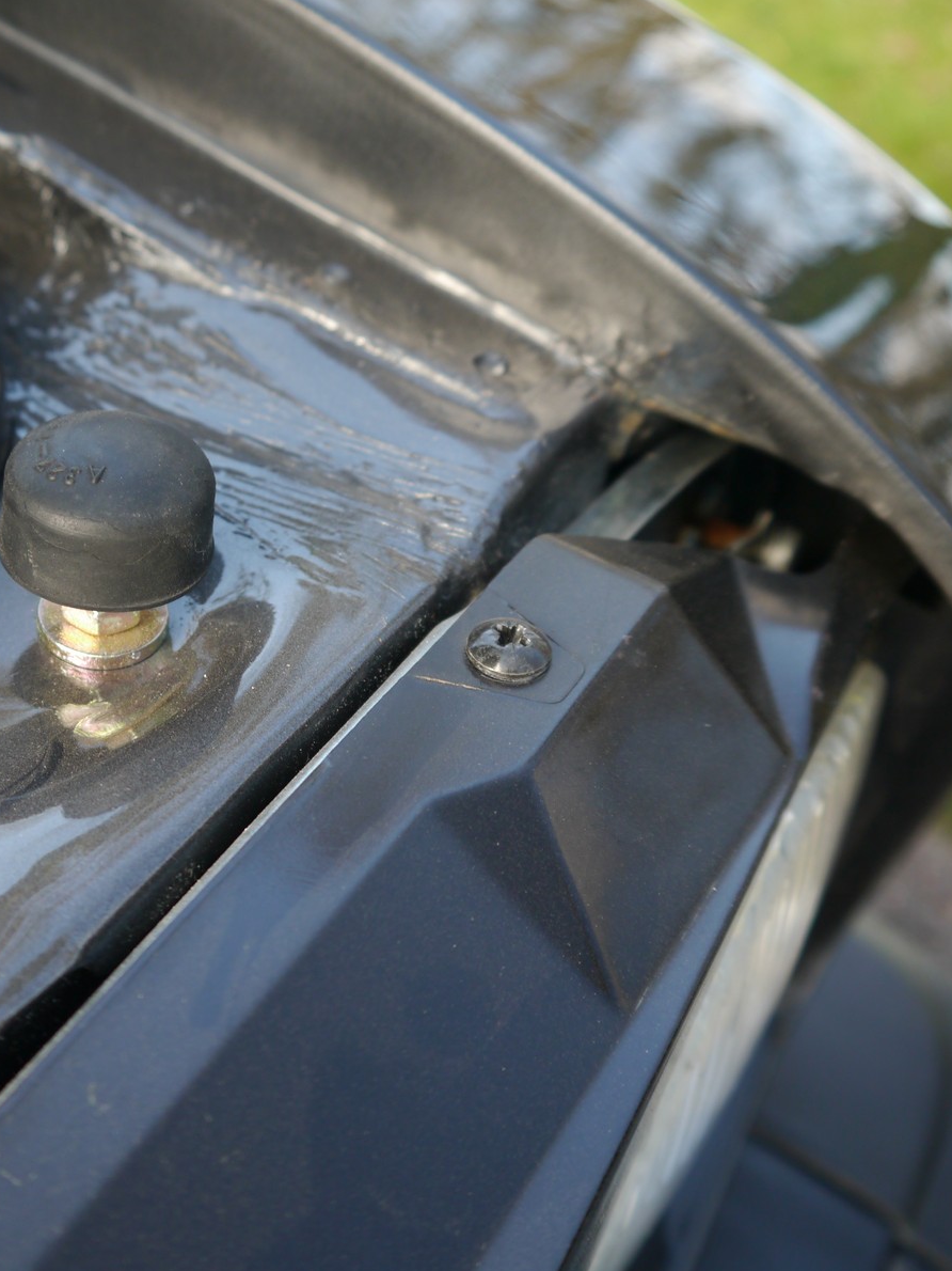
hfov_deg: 32.8
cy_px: 637
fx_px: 1577
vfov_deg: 43.9
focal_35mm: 43
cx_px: 209
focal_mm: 16
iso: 200
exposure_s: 1/60
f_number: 3.8
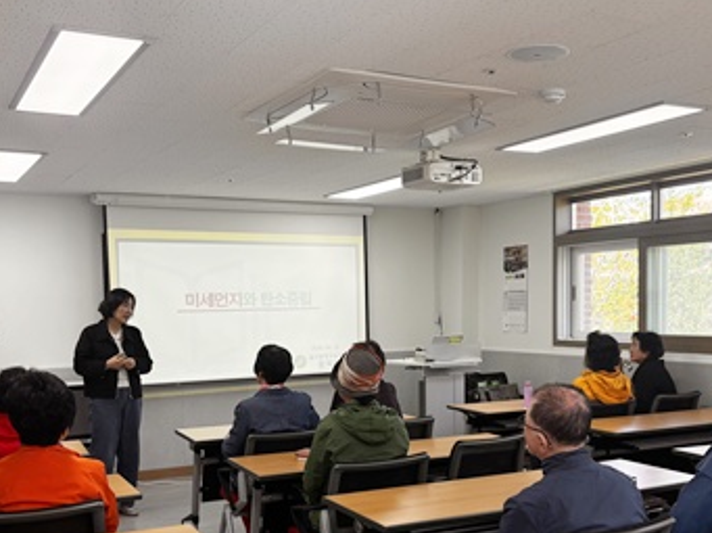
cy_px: 346
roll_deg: +0.8
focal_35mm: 42
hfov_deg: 44.8
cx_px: 370
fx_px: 863
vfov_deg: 34.0
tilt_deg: -3.0
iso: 32
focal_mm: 5.96
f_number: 1.6
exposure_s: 1/124
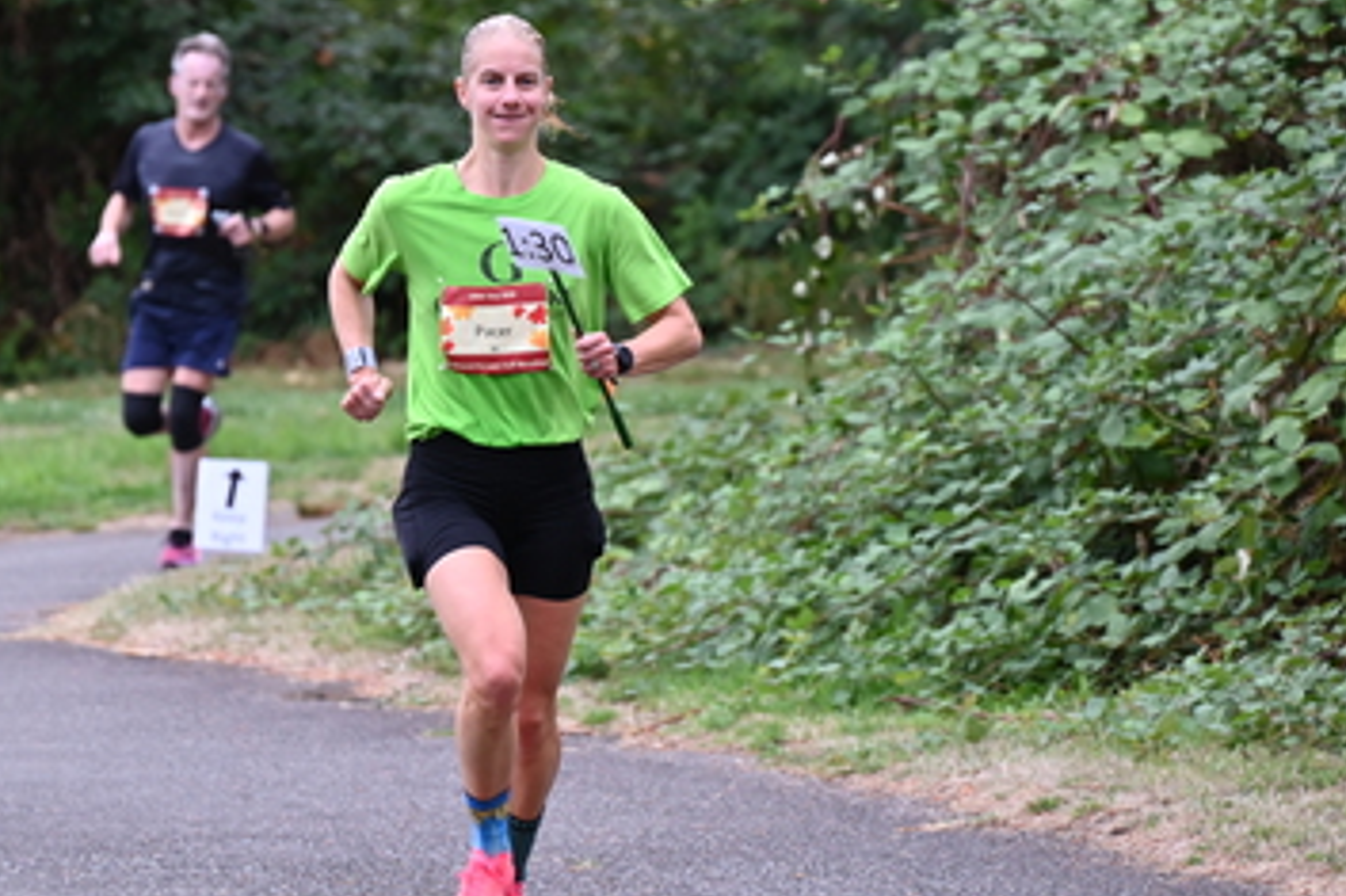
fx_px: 11659
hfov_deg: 6.6
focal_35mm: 312
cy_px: 288
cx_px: 442
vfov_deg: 4.4
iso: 1000
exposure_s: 1/250
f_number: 6.3
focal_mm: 200
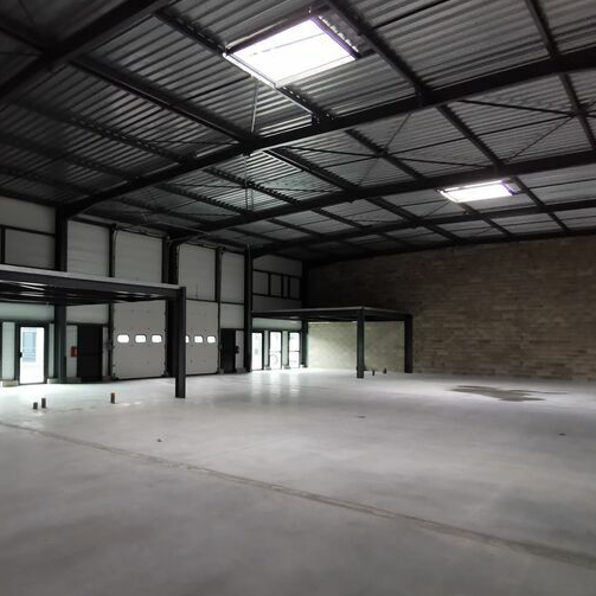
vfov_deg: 58.9
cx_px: 149
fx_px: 526
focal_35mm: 27
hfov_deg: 56.2
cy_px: 328
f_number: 2.2
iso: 500
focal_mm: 2.35
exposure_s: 1/20
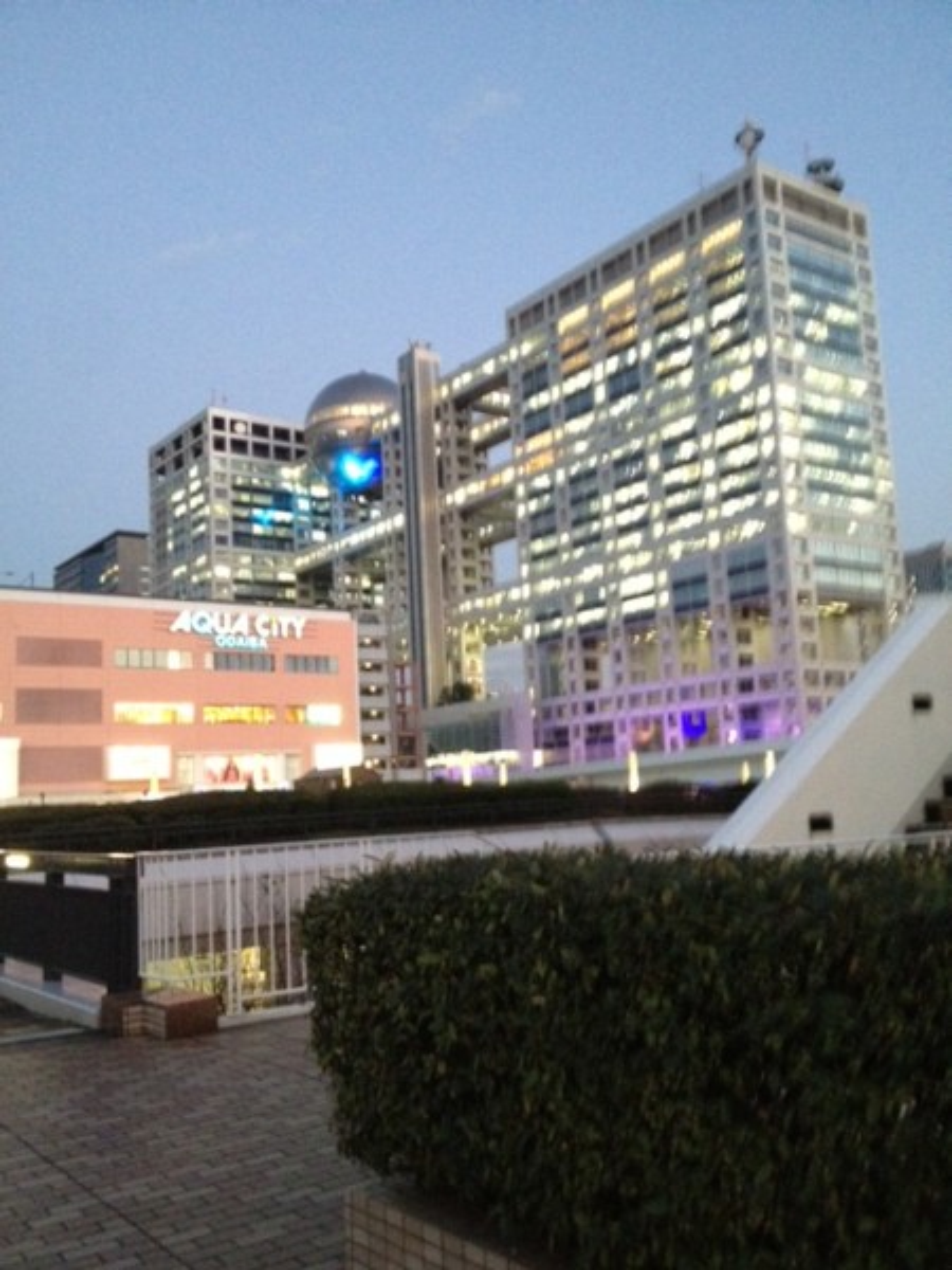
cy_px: 635
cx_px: 476
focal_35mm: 35
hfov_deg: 40.7
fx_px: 1283
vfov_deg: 52.6
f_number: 2.4
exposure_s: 1/15
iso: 500
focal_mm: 4.28
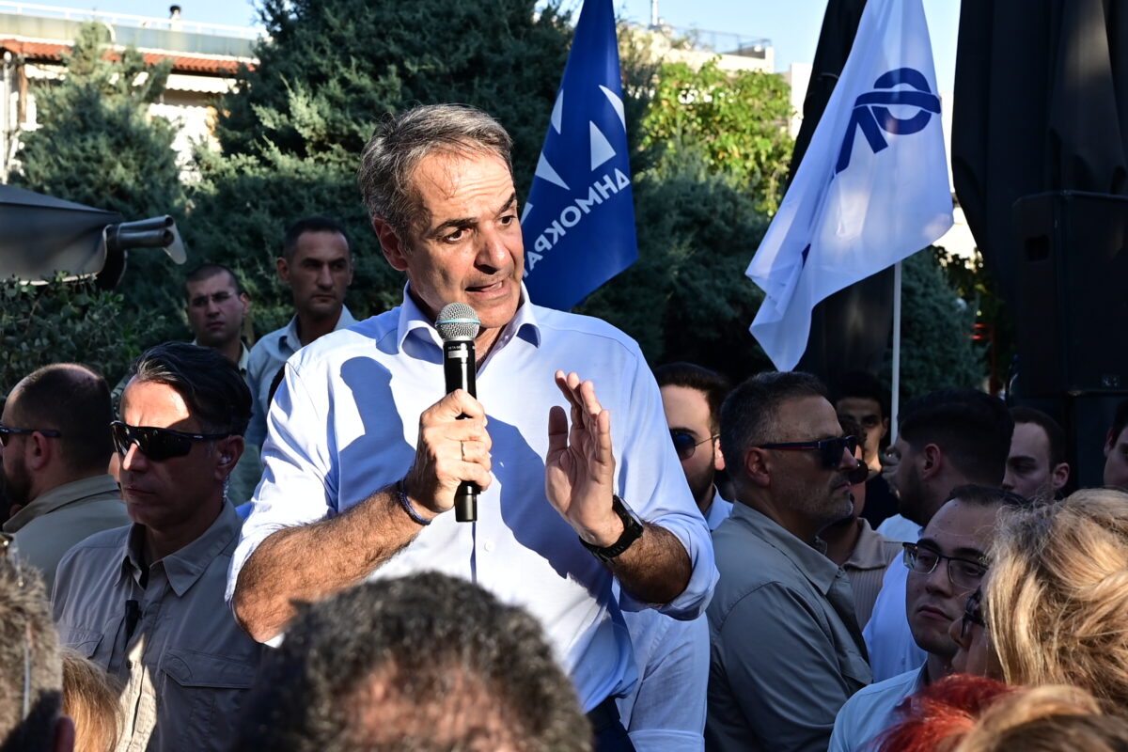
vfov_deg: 53.1
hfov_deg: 73.7
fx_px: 752
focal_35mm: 24
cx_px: 564
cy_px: 376
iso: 200
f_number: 4
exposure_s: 1/1000
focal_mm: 24
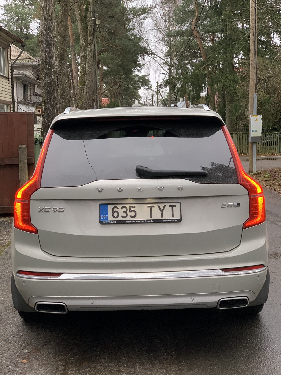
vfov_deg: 36.8
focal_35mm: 52
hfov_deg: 28.0
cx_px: 140
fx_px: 563
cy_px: 188
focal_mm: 6
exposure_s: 1/60
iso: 125
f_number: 2.4
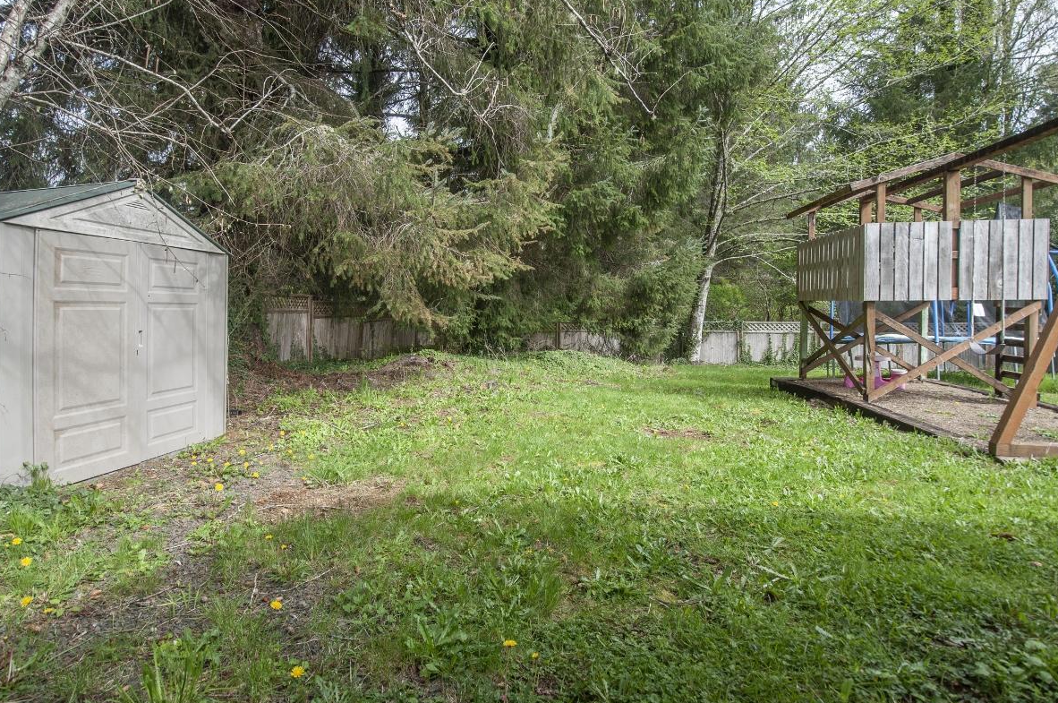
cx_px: 506
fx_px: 1145
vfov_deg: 34.1
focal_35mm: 39
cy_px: 330
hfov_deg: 49.6
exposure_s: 1/250
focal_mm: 24
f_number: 8
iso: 200
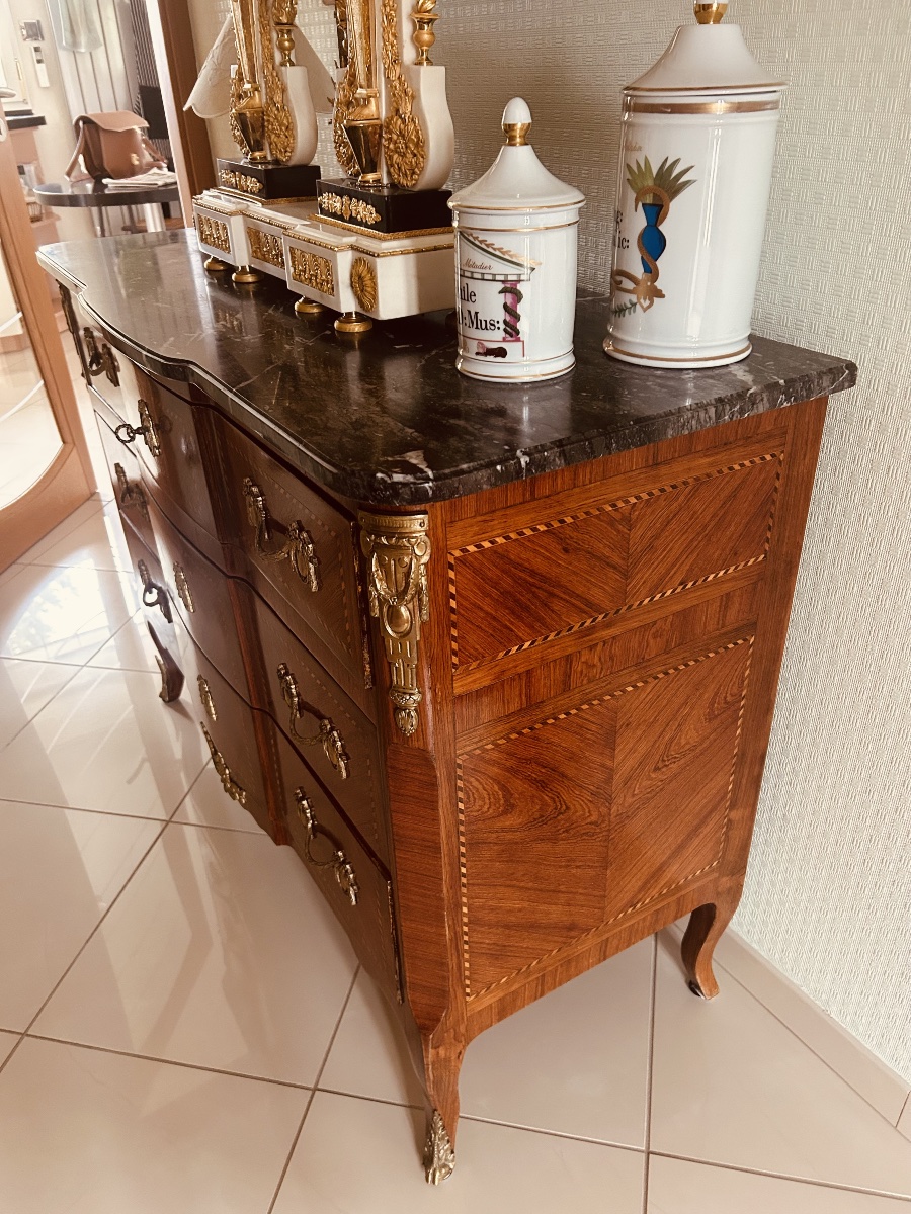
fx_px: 912
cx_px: 456
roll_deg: +2.4
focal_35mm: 26
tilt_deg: -30.9
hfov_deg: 53.1
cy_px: 607
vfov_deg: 67.3
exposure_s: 1/60
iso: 400
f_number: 1.5
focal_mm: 5.7
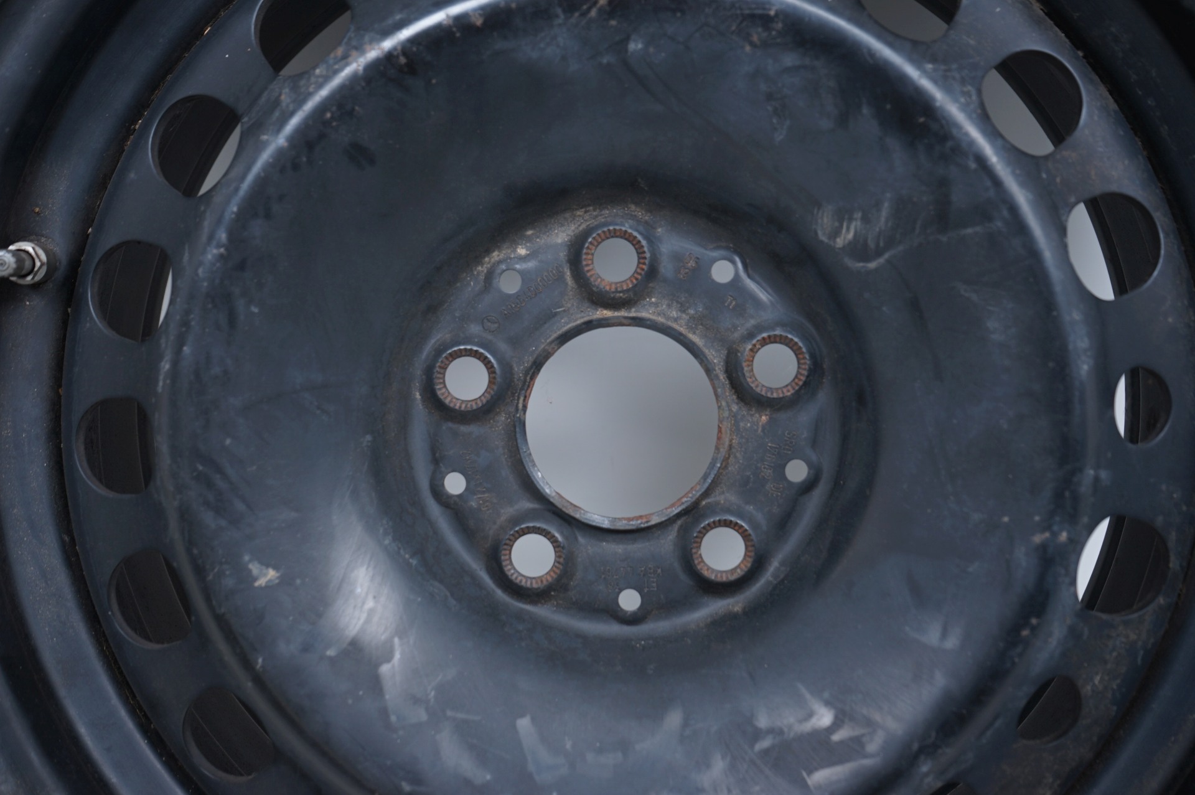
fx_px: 1194
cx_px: 598
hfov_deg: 53.2
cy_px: 398
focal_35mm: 36
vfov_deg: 36.8
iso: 250
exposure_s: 1/100
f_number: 7.1
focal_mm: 36
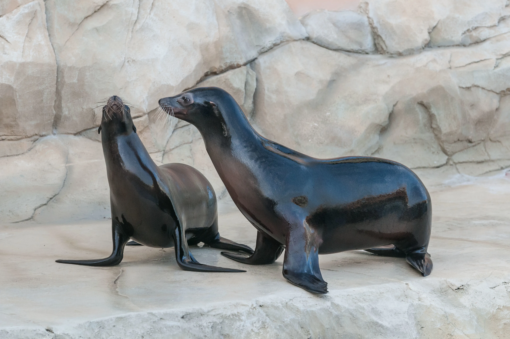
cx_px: 255
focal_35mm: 218
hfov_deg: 9.5
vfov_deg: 6.3
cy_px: 170
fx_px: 3077
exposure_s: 1/400
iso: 500
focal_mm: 145
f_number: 4
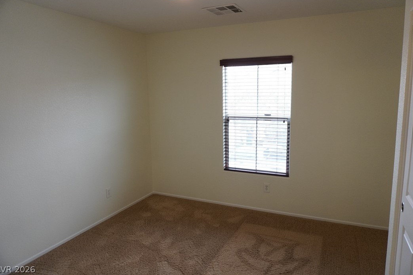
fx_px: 287
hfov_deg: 71.5
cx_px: 209
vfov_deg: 51.3
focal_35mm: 25
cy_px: 133
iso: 1000
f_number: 3.5
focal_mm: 16
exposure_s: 1/125
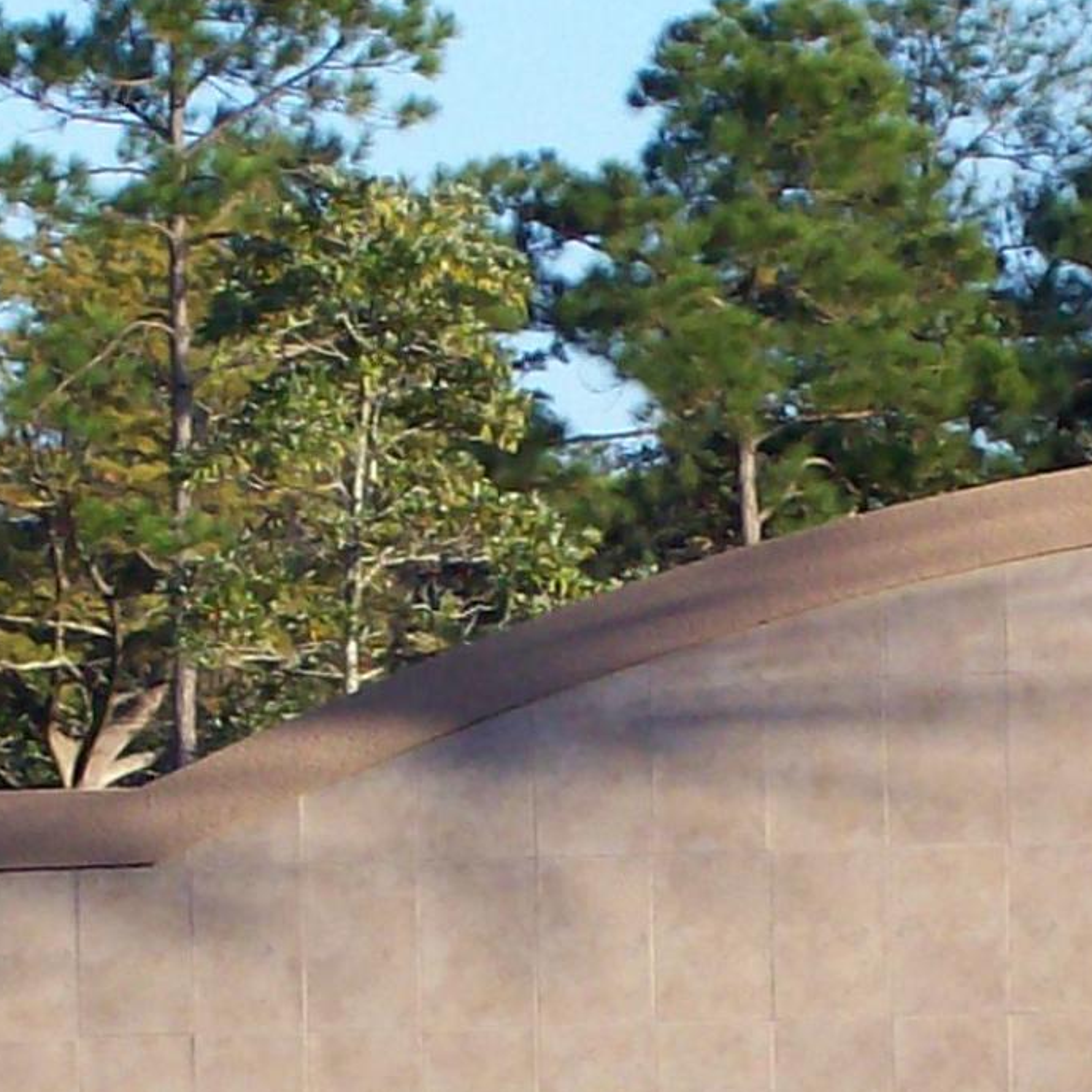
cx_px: 1000
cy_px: 879
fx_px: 14847
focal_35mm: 416
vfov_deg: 4.2
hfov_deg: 4.2
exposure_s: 1/305
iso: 80
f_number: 4.8
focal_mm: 18
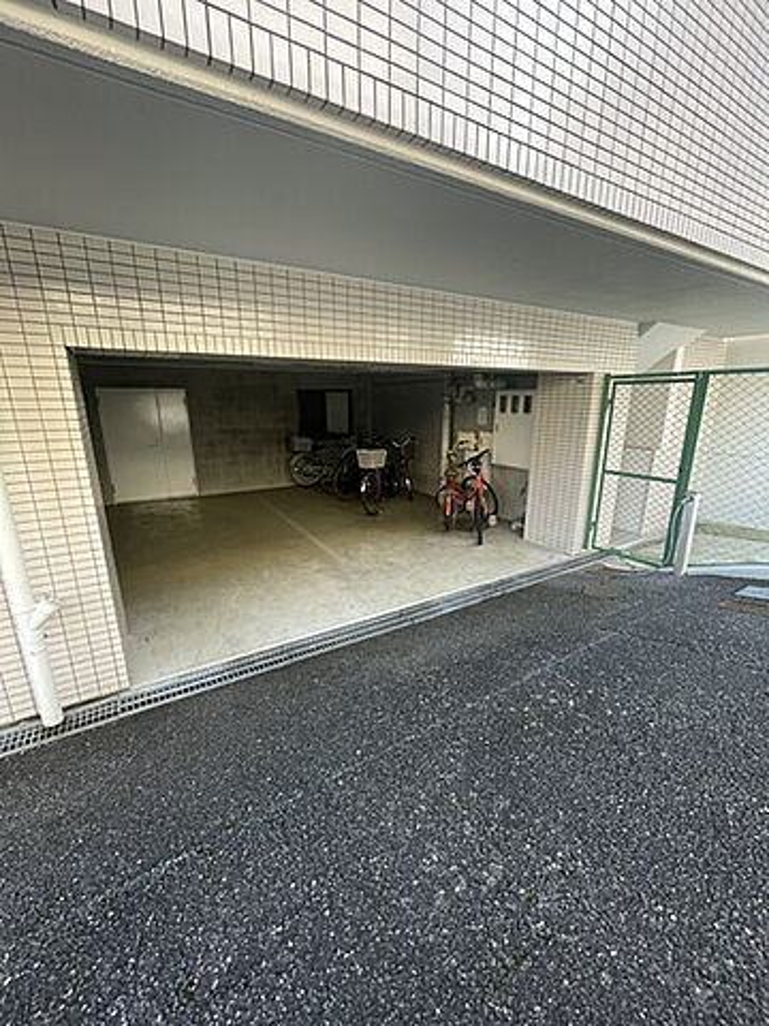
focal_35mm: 14
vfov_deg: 102.1
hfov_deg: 85.7
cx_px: 384
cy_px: 513
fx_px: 415
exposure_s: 1/99
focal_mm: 1.55
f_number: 2.4
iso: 100
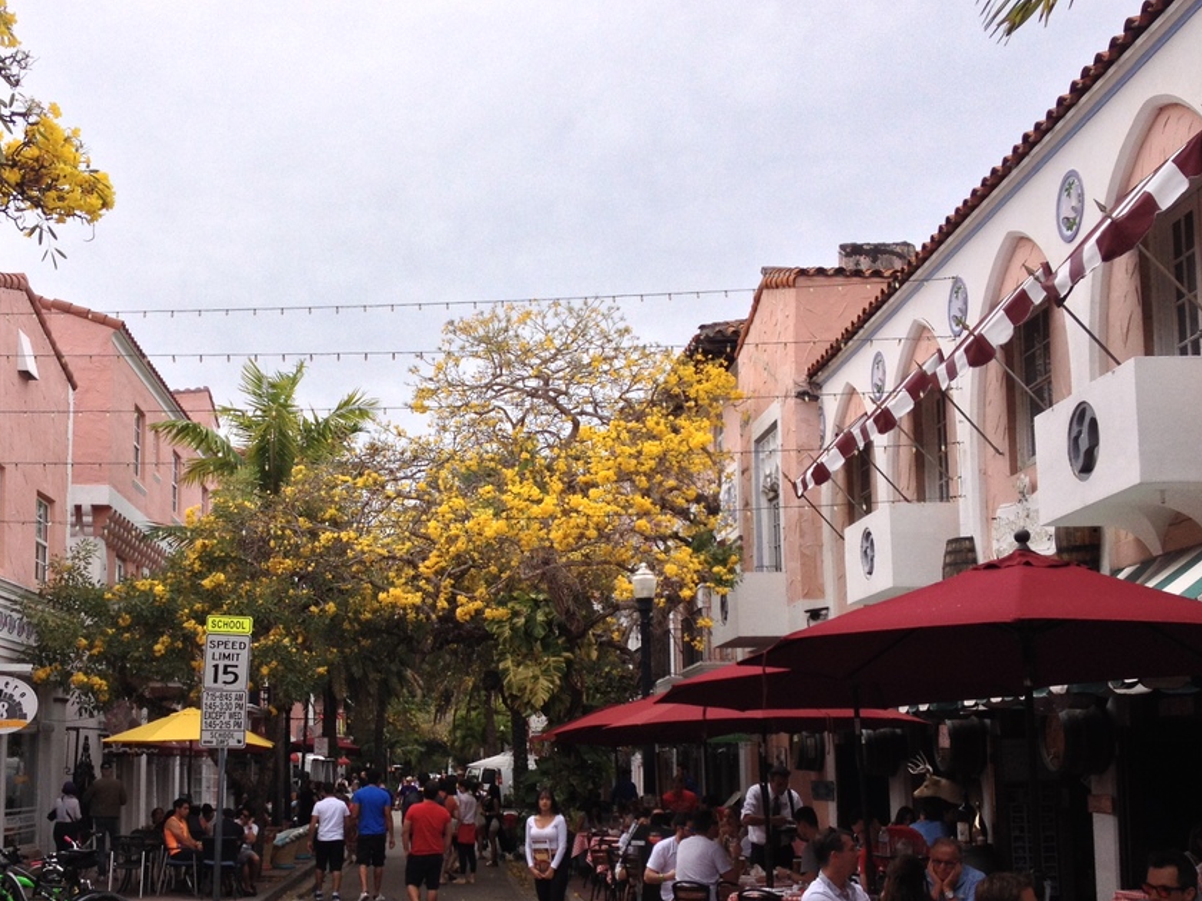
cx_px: 449
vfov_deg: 28.9
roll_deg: +0.6
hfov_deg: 37.9
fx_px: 1736
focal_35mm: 50
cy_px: 589
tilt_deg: +4.5
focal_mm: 4.28
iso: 50
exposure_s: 1/1972
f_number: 2.4
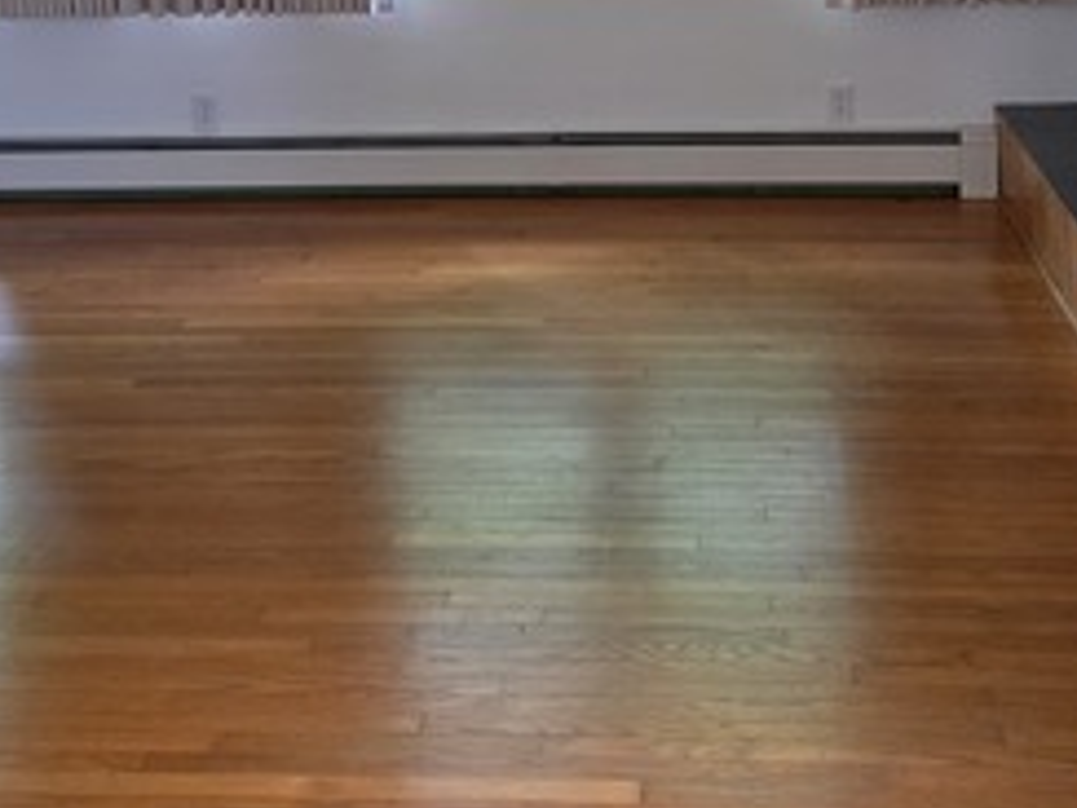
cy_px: -62
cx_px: 497
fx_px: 1960
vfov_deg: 22.1
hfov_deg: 30.7
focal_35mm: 63
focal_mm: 6.5
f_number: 1.4
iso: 200
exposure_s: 1/120
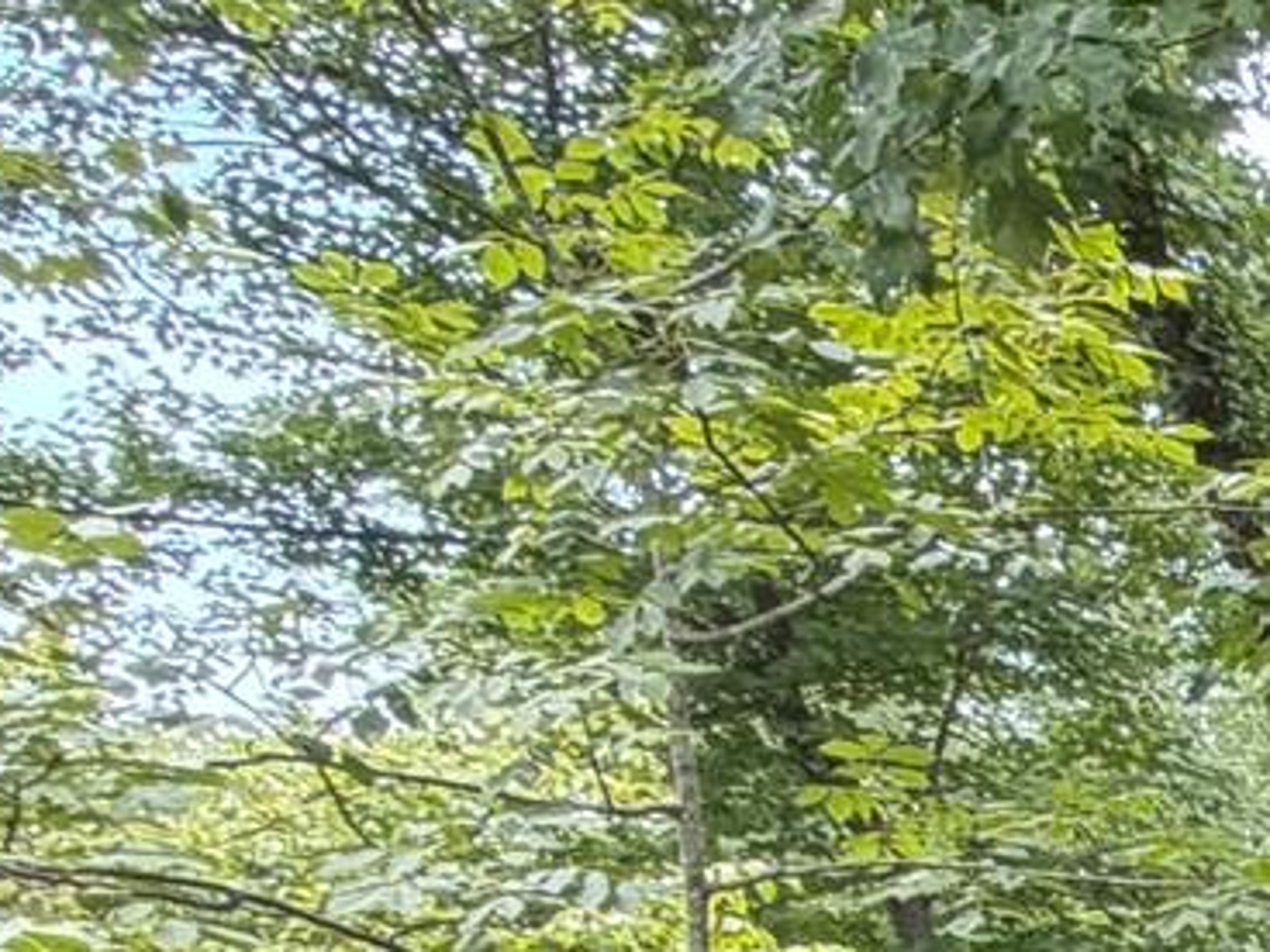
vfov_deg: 16.1
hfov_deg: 15.3
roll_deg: +0.2
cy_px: 1683
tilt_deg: -10.1
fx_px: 2862
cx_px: 2985
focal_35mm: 78
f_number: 2.2
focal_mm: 2.22
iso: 100
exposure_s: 1/121
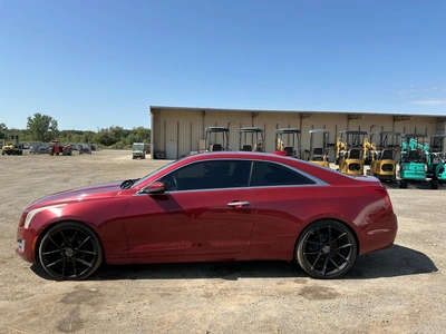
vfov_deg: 49.7
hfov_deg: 63.4
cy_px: 167
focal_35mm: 28
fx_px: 361
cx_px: 223
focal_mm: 3
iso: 25
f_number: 1.8
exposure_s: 1/1377
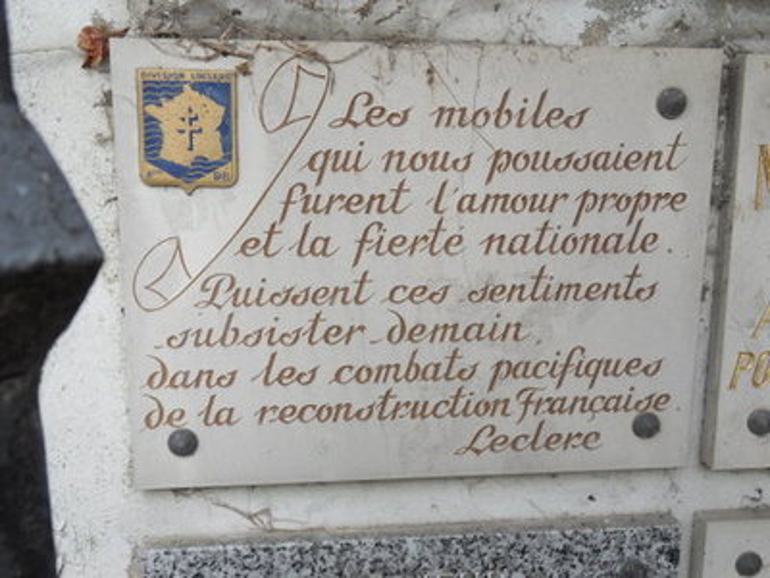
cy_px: 289
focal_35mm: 42
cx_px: 385
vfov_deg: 34.3
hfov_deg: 44.8
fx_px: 934
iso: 100
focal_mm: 7.6
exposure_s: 1/90
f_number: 4.2
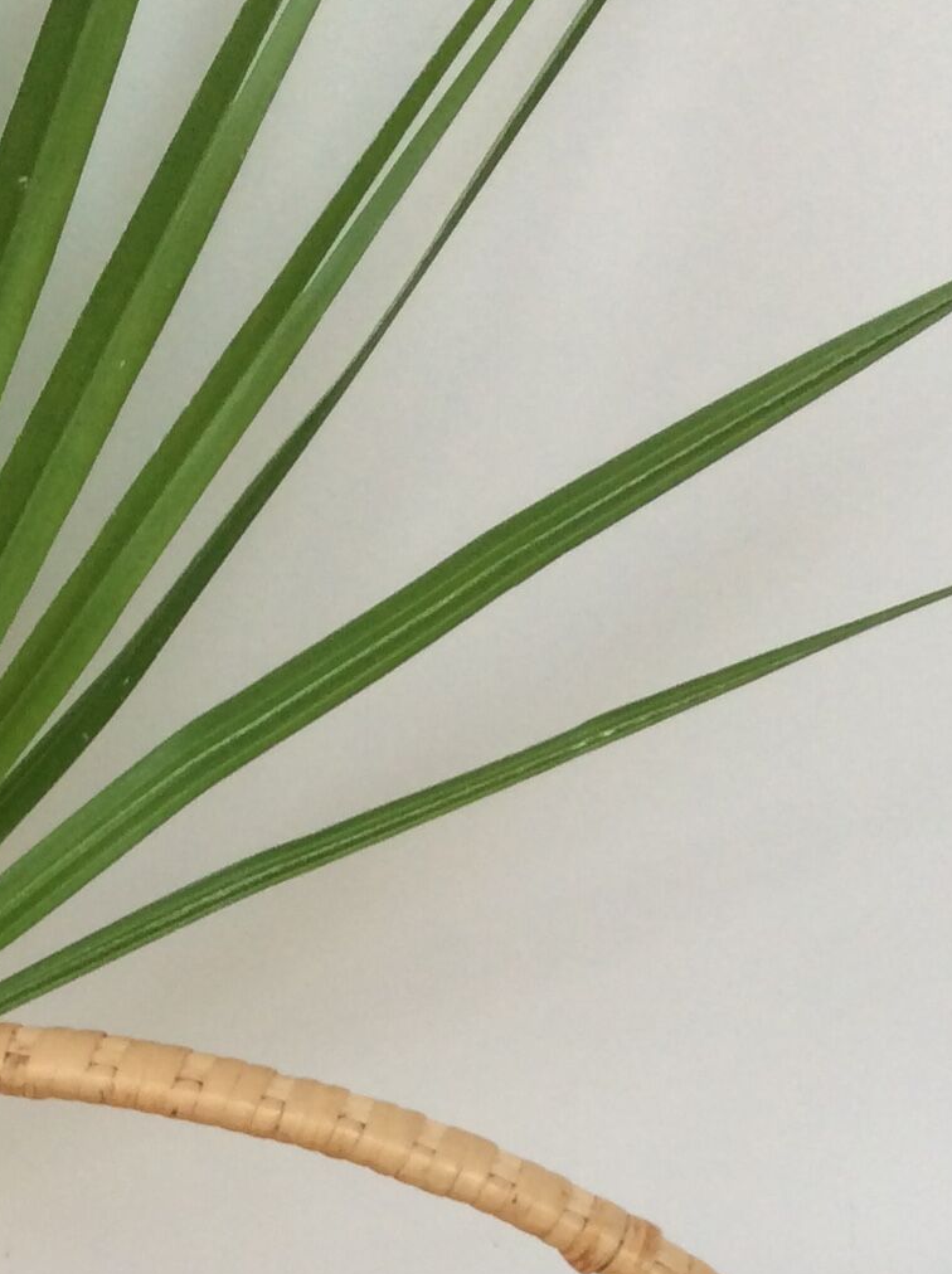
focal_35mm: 82
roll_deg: +2.0
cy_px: 1381
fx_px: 3014
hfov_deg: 17.5
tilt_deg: -33.2
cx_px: 1
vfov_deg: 22.6
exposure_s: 1/25
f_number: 2.4
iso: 40
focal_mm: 3.3
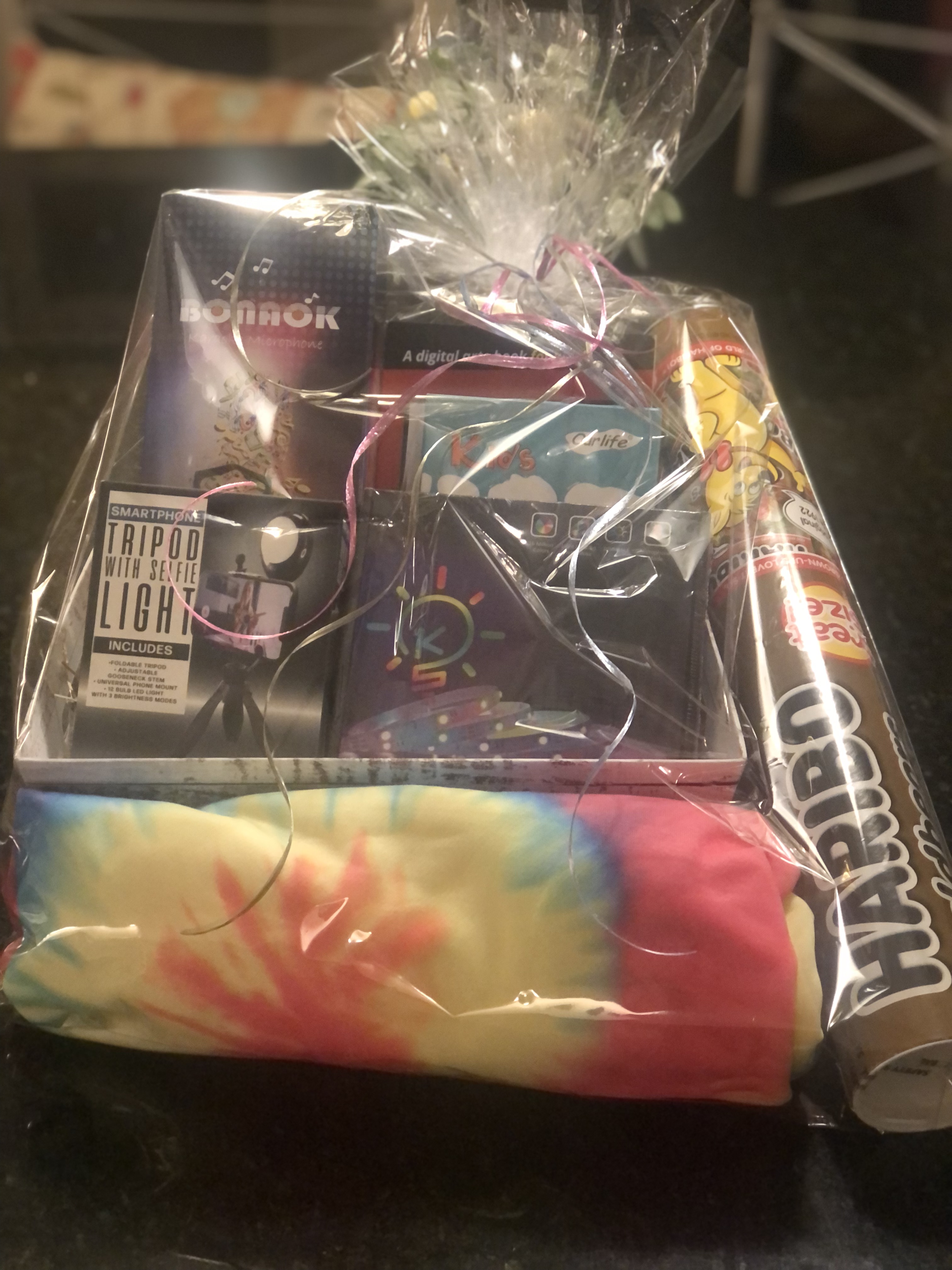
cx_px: 476
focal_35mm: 57
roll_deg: +1.5
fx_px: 2090
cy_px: 635
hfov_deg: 25.7
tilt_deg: -28.2
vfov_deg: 33.8
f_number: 2.8
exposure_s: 1/30
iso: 400
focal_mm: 6.6
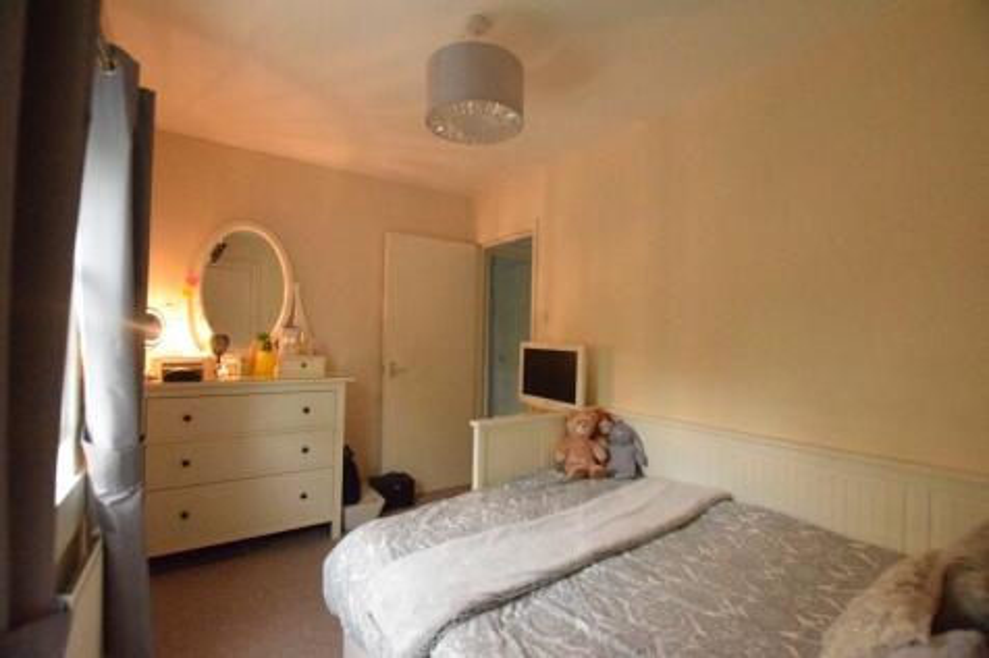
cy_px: 329
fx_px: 412
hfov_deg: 100.4
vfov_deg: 77.3
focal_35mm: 15
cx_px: 494
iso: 10000
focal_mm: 10
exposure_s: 1/320
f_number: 4.5
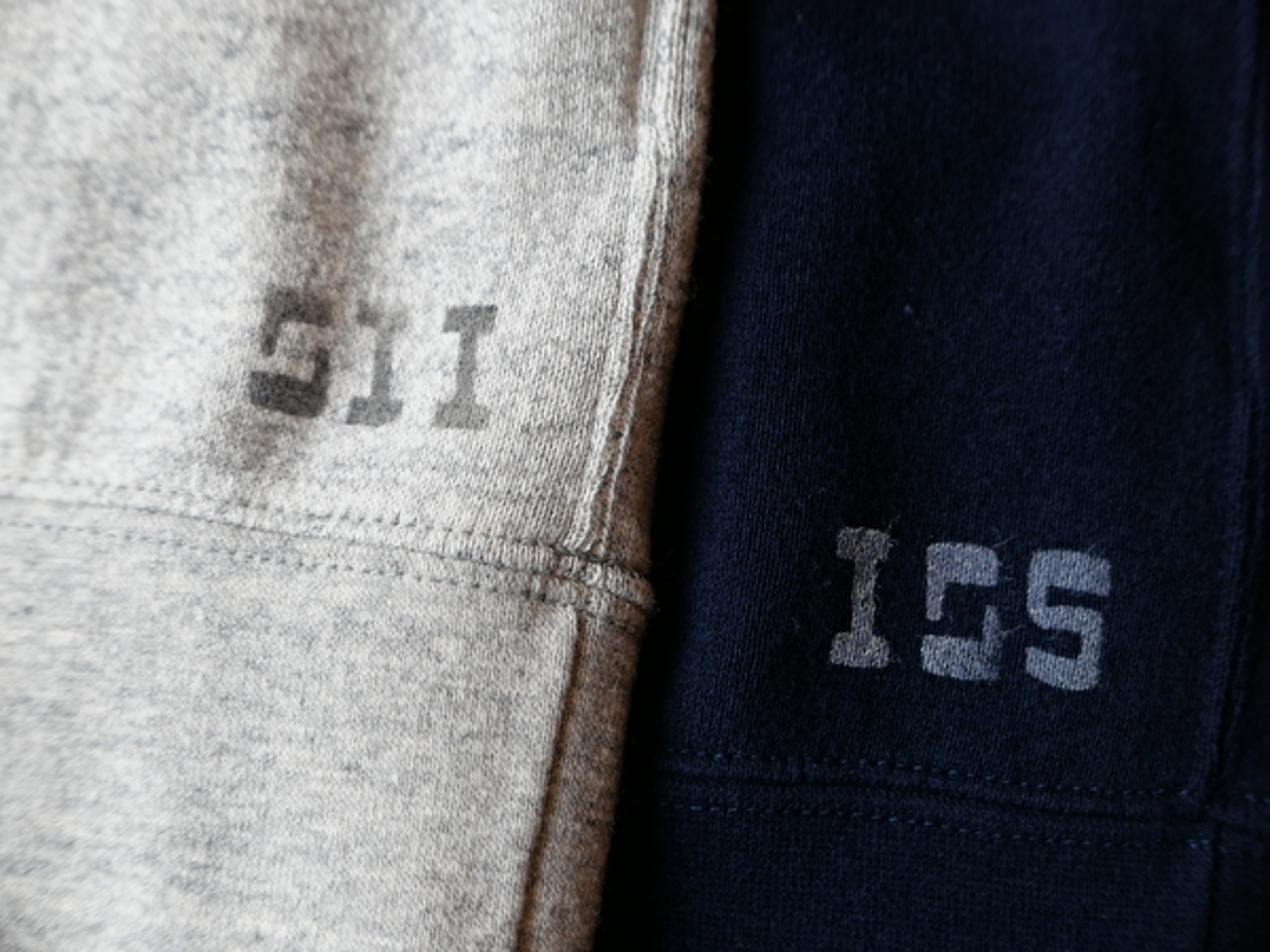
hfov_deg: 26.0
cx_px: 635
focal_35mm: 75
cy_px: 476
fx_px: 2752
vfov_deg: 19.6
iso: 400
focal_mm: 34
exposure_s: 1/125
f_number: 2.8
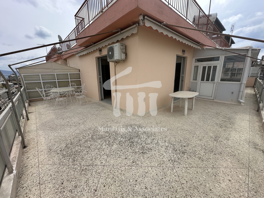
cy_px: 99
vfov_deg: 85.7
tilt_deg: -14.7
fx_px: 107
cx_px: 132
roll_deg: +0.4
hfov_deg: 102.1
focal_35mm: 14
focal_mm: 2.22
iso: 50
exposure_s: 1/2681
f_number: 2.2
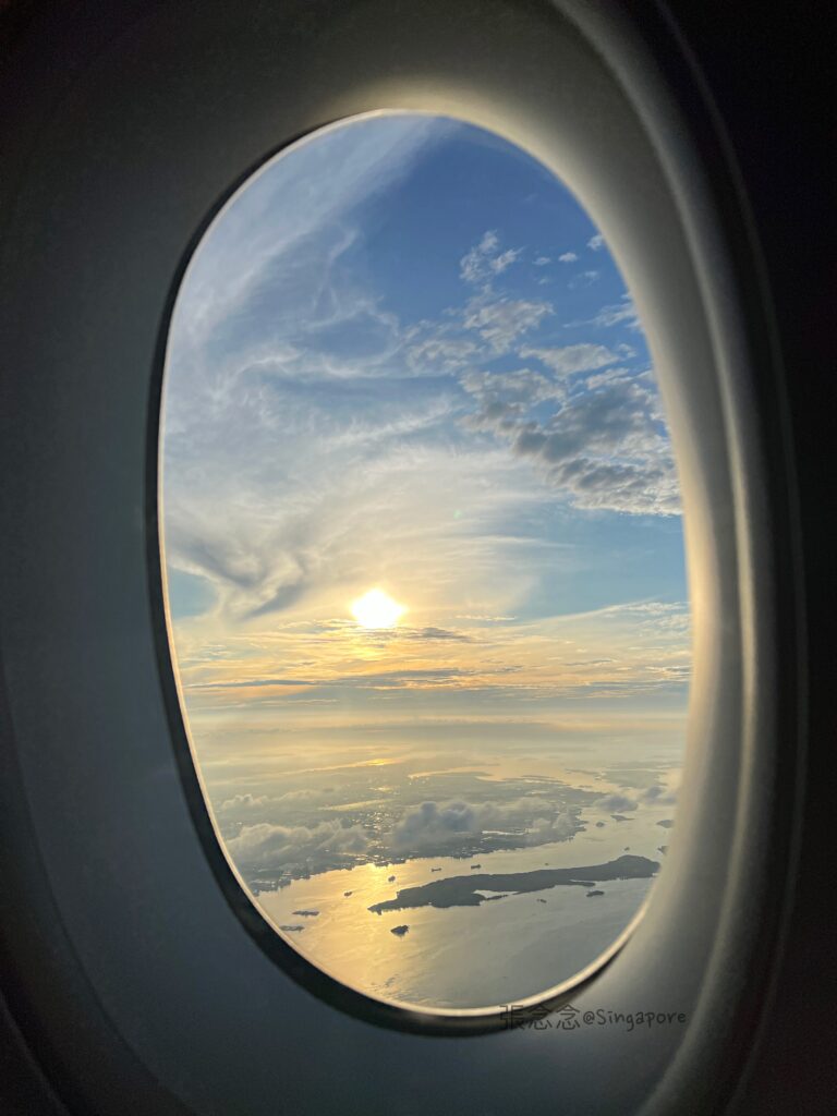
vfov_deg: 67.3
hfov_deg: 53.1
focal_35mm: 26
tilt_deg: +9.1
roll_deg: +0.8
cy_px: 558
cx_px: 418
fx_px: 838
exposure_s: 1/9434
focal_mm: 5.7
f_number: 1.5
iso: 50
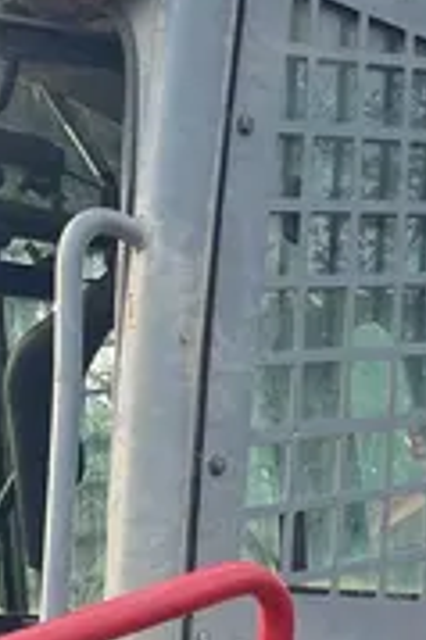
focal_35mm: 111
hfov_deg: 11.4
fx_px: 1974
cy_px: 1099
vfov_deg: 16.0
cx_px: 777
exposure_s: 1/333
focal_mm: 5.1
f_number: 1.6
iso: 50
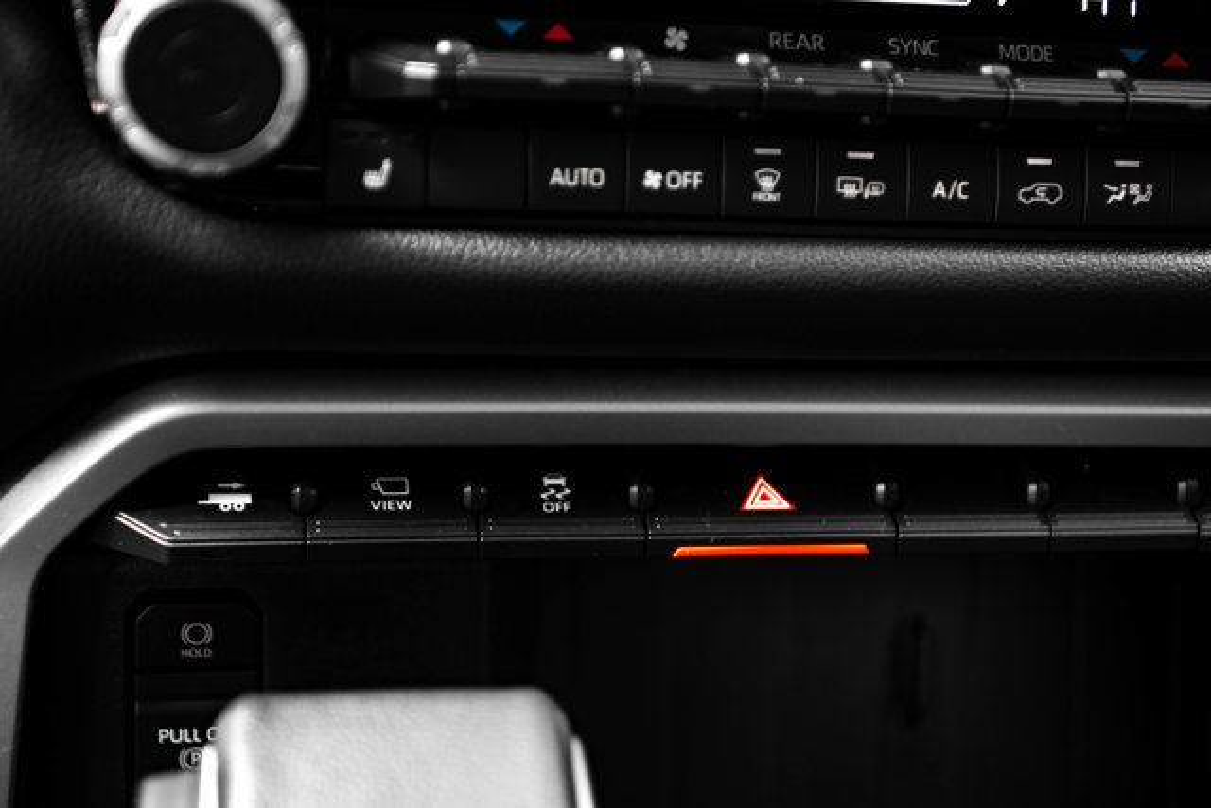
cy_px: 404
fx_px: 1682
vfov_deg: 27.0
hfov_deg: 39.6
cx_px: 606
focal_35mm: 50
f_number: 2.8
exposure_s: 1/200
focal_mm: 50
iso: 800
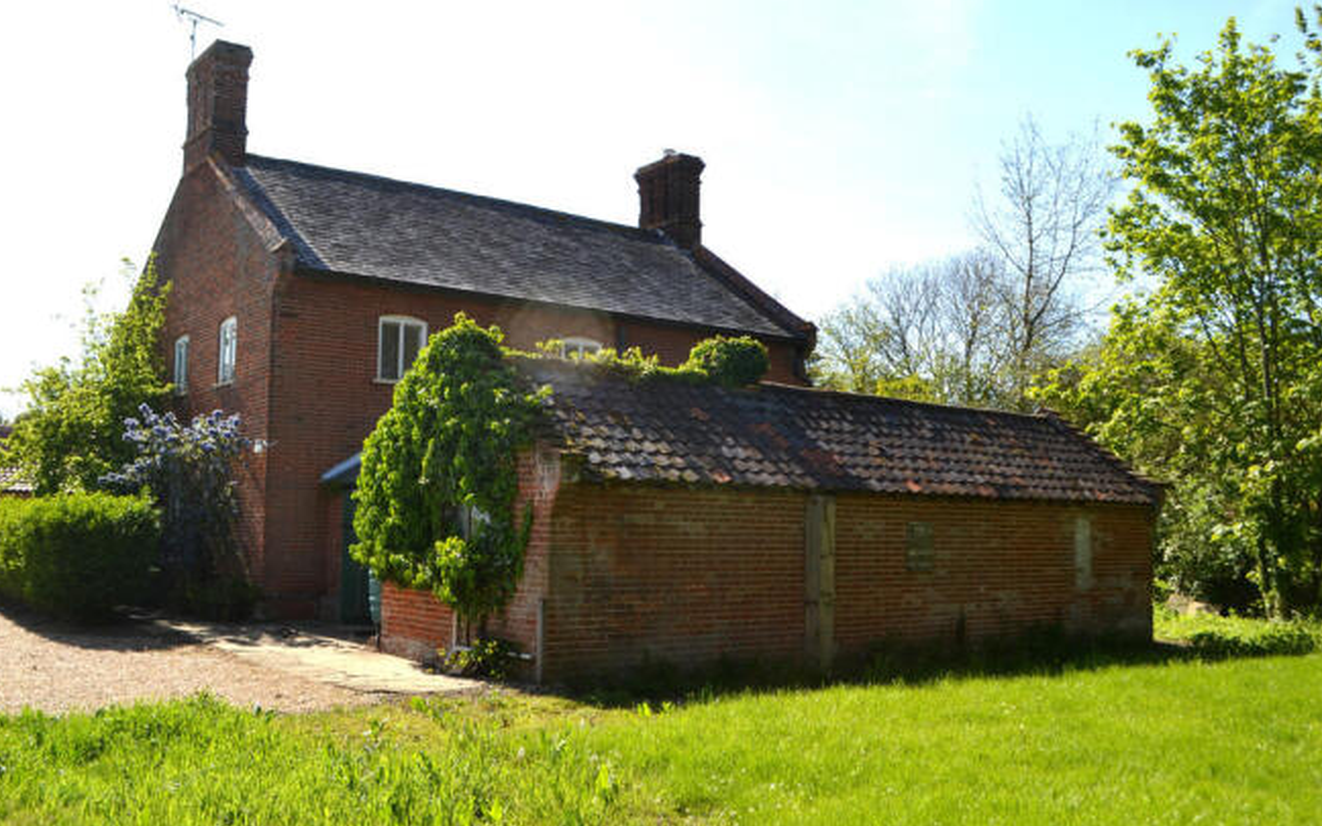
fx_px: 1225
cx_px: 656
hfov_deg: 56.7
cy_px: 413
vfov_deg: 37.3
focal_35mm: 34
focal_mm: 22
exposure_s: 1/200
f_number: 7.1
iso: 100
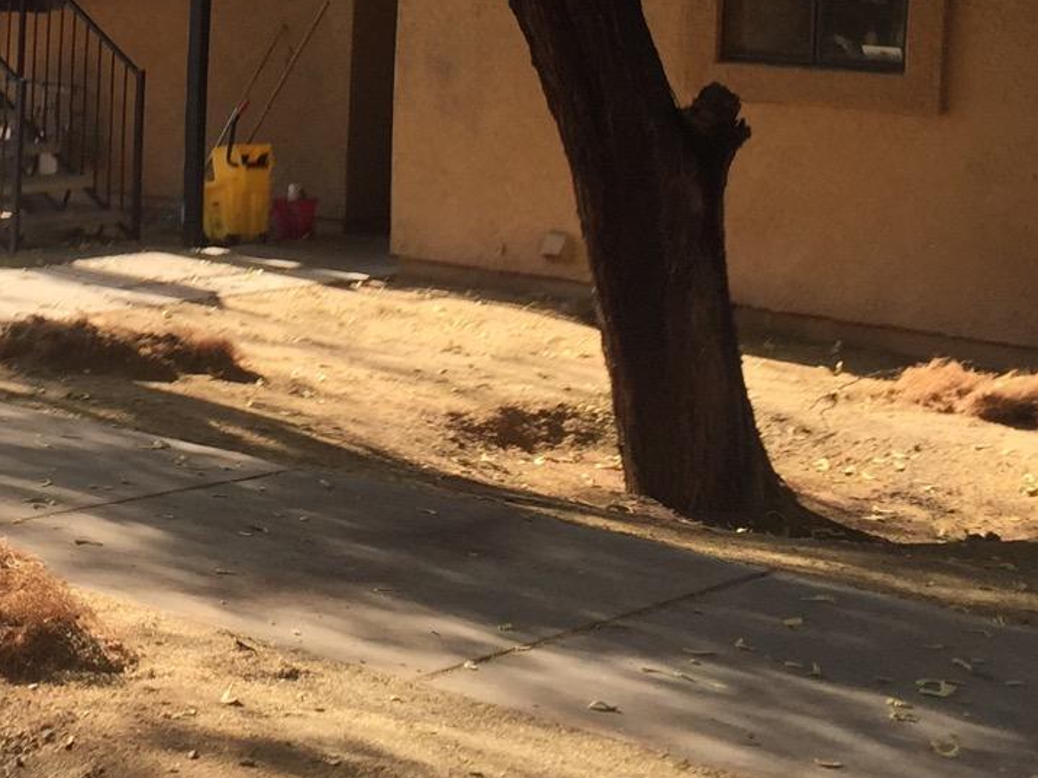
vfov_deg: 17.2
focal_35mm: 83
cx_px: -1
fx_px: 2489
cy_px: -61
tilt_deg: +2.9
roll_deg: -2.4
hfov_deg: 22.6
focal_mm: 4.15
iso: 32
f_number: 2.2
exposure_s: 1/527
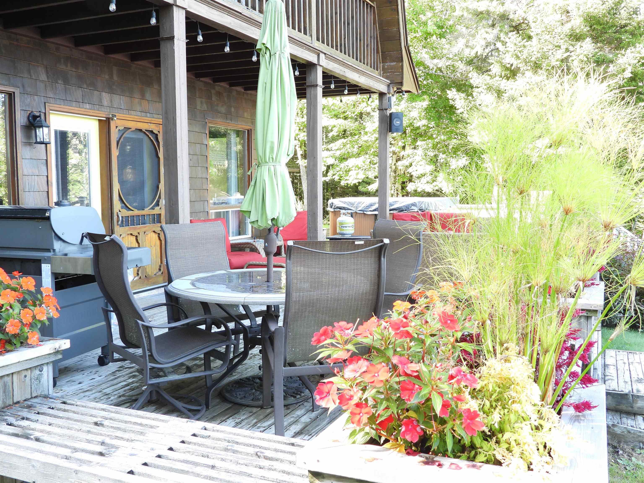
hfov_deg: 56.8
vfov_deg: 44.2
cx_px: 322
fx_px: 595
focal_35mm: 32
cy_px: 242
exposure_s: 1/30
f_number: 3.2
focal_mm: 5.8
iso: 100
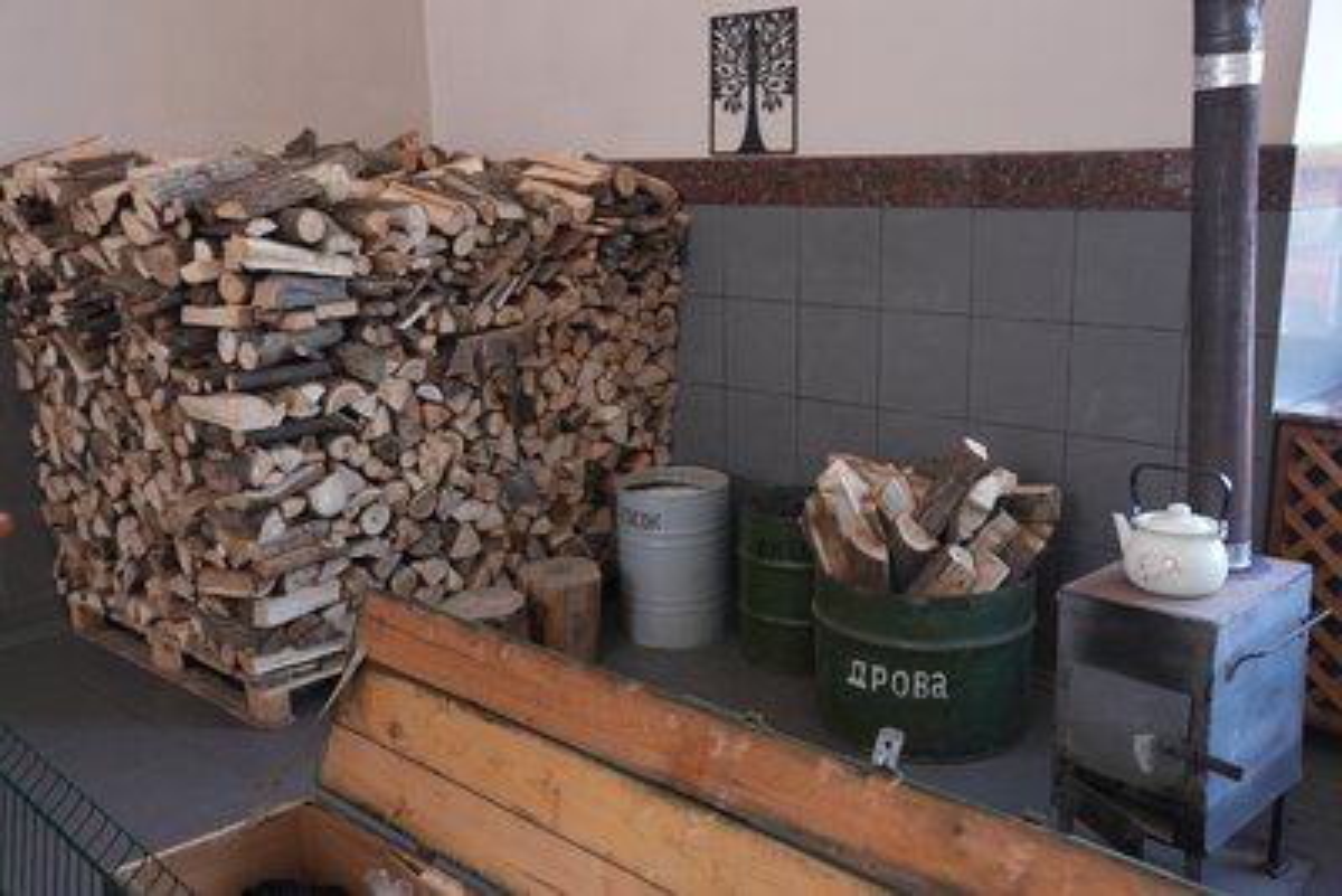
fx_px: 1268
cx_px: 671
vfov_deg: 38.9
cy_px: 448
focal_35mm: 34
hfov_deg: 55.8
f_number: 3.5
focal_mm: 34
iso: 1000
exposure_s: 1/160
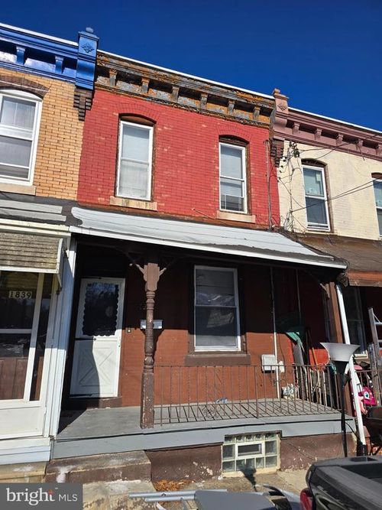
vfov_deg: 73.9
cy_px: 255
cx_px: 191
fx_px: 339
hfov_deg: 58.9
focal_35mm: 23
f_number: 1.7
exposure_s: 1/1212
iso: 12
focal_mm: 6.3
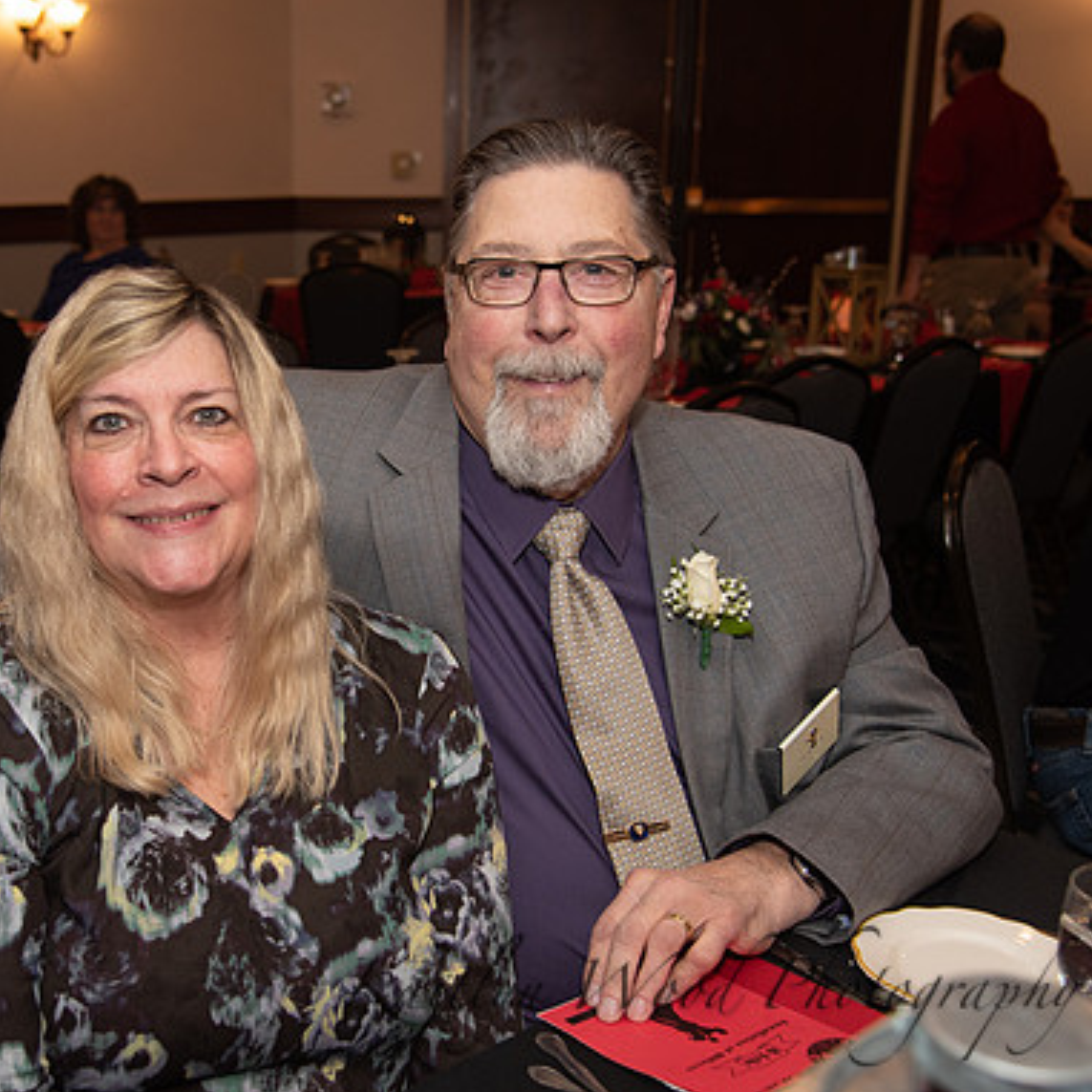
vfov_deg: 38.3
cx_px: 341
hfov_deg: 37.8
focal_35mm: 44
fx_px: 1570
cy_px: 543
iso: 800
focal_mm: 34
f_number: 4
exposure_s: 1/200
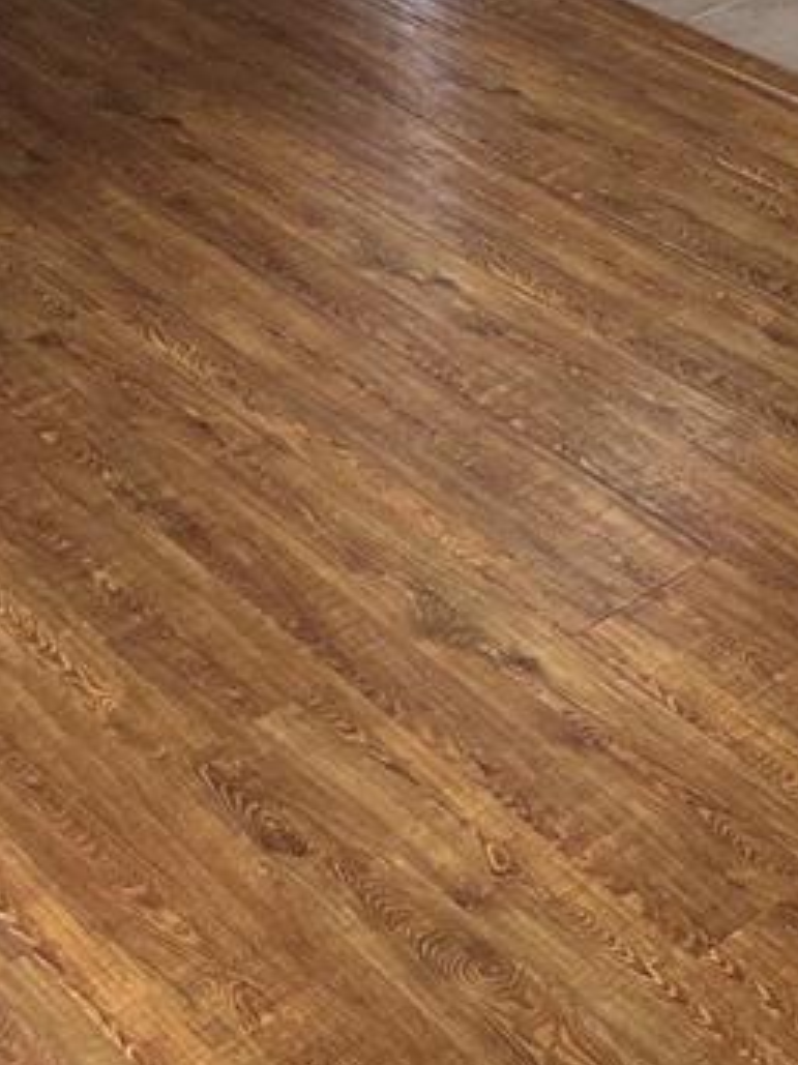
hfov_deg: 16.4
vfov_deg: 19.6
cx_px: 1087
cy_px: -630
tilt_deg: -9.8
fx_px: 2584
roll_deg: +0.3
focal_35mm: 84
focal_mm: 6.86
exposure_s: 1/121
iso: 200
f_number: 1.78
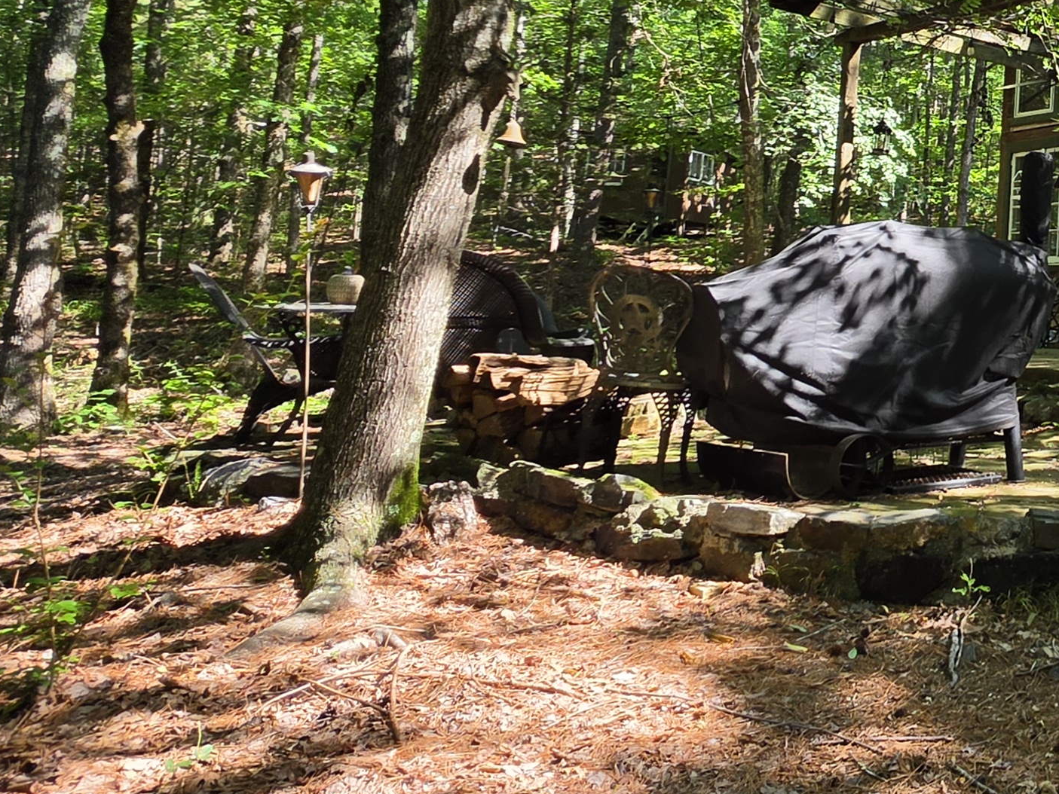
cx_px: 1138
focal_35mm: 37
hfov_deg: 41.2
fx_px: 1132
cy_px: 156
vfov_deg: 37.3
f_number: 1.9
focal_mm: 2.2
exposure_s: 1/271
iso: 32
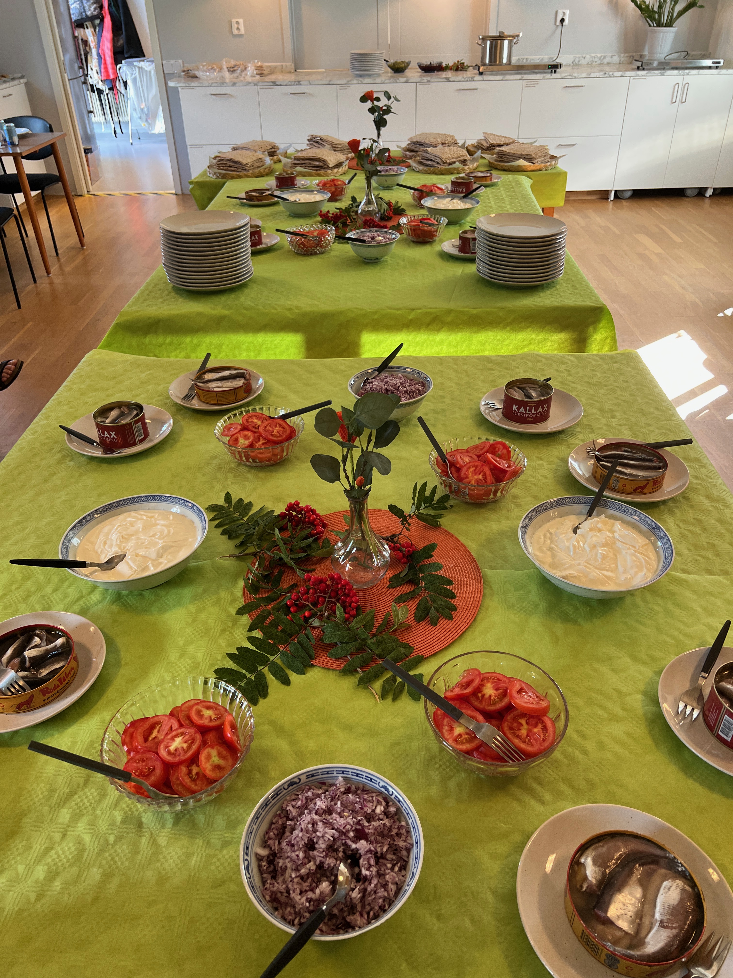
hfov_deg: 53.1
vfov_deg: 67.3
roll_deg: +3.6
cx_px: 366
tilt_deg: -32.8
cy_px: 489
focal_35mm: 26
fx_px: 734
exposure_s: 1/100
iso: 125
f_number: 1.5
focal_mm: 5.7
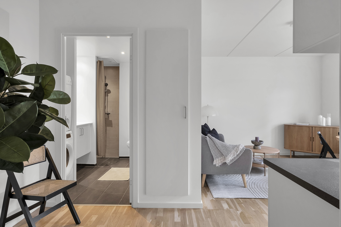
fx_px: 189
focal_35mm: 20
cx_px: 170
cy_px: 114
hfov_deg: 84.0
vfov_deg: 61.9
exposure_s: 1/5
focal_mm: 13.2
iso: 640
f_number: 9
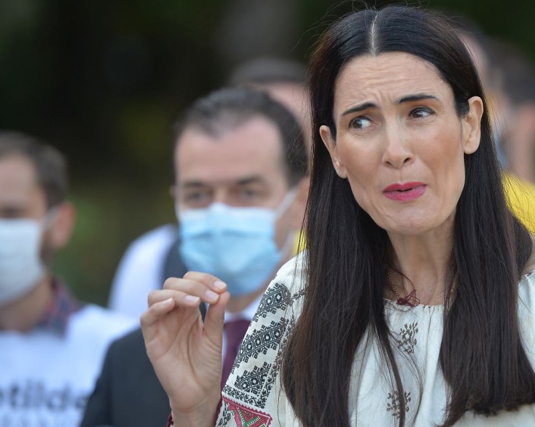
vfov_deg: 5.1
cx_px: 372
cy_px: 219
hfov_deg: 6.4
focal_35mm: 301
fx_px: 4765
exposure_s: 1/640
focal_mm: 200
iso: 400
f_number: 2.8
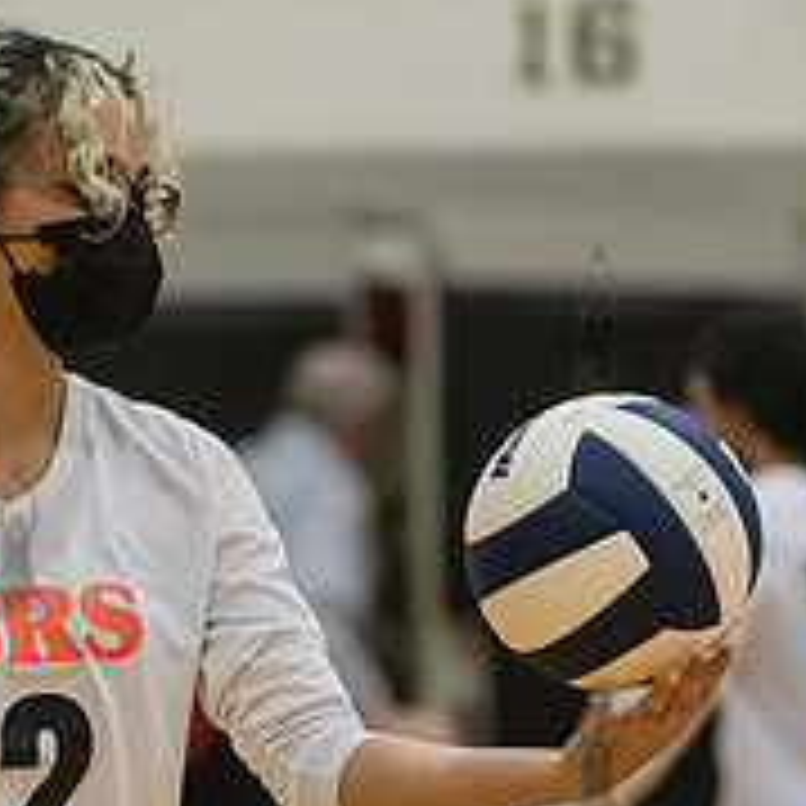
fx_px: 9800
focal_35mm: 372
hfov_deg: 4.7
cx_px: 14
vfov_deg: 4.7
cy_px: 538
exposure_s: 1/400
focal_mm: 135
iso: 5000
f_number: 3.2
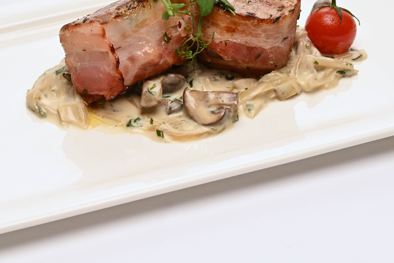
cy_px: 51
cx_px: 182
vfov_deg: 6.4
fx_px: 2364
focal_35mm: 216
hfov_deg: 9.5
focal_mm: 105
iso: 200
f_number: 13
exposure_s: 1/160
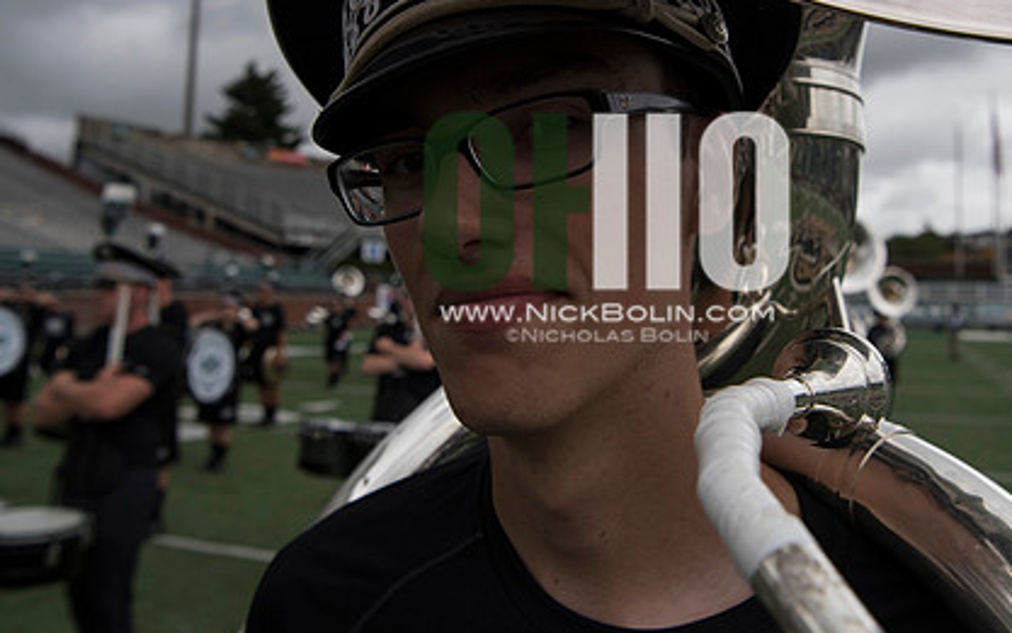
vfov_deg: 37.0
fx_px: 938
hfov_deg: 56.3
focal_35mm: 34
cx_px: 607
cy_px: 227
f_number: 5.6
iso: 640
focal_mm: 24
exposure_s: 1/3200
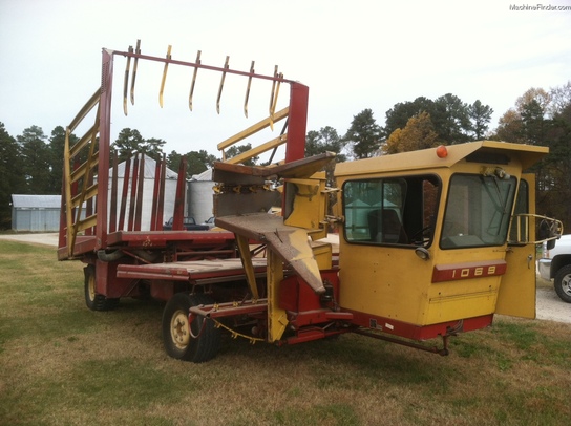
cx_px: 286
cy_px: 213
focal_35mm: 35
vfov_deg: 40.6
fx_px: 576
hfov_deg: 52.7
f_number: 2.8
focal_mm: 3.85
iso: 80
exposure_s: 1/652
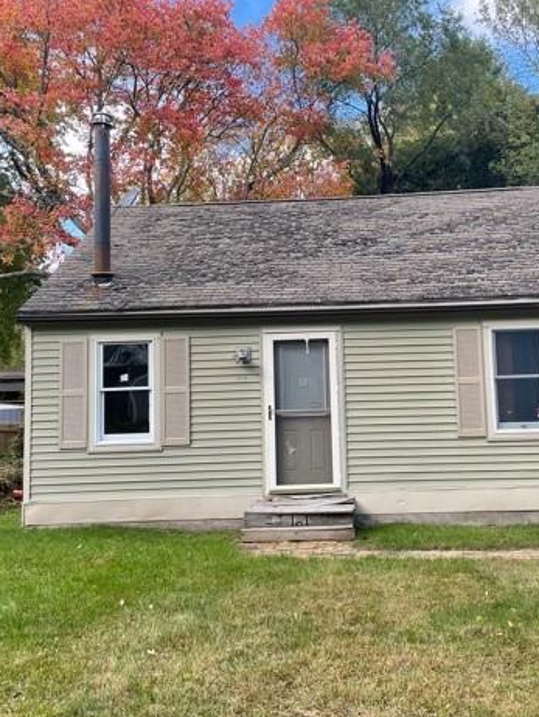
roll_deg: +2.3
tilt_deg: +7.7
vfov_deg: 51.3
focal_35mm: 36
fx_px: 747
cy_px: 362
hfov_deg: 39.5
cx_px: 334
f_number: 1.6
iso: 32
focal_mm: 4.2
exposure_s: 1/388
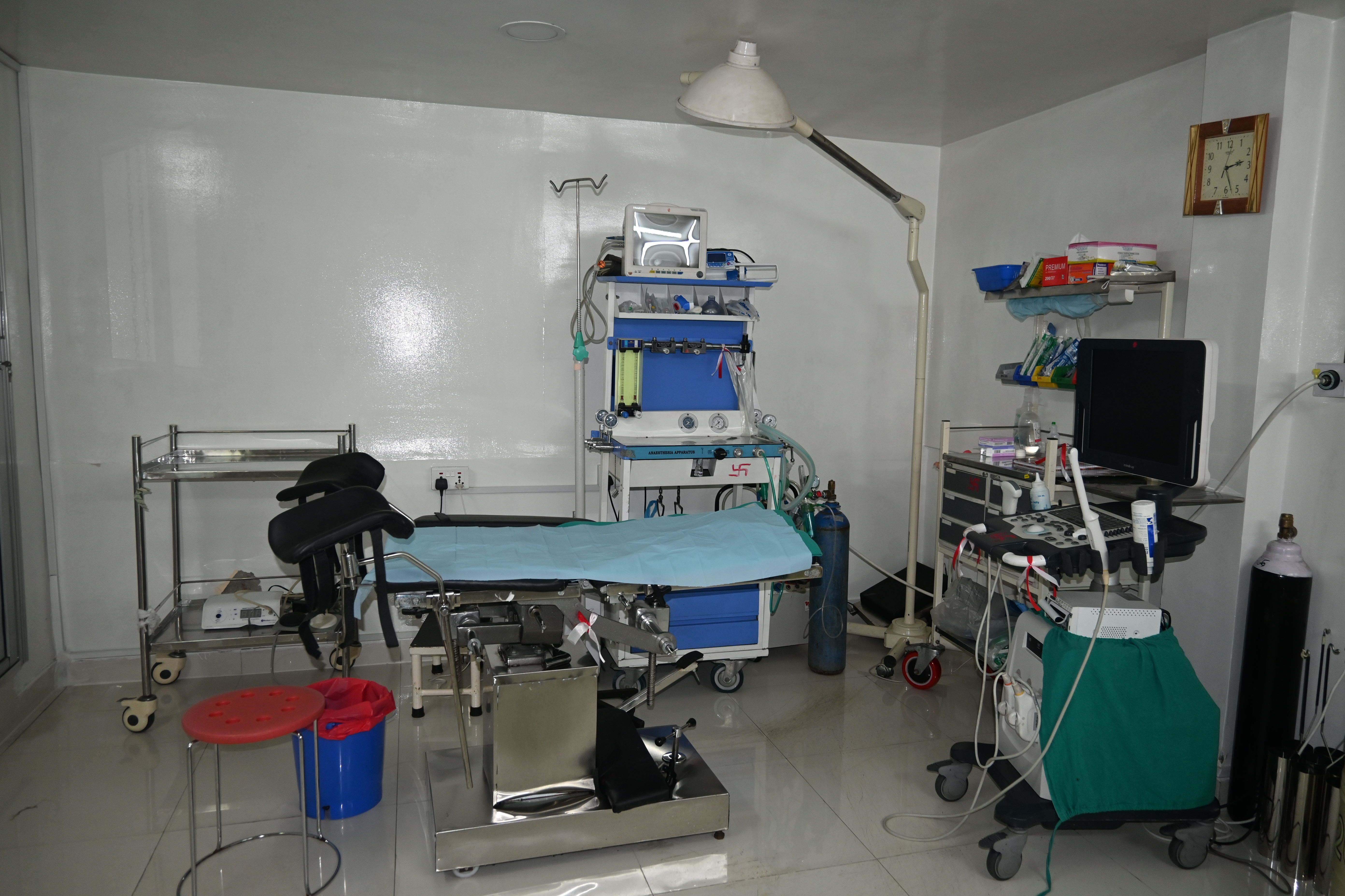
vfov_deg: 53.1
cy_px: 448
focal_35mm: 24
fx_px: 897
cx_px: 672
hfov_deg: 73.7
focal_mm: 16
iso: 560
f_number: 3.5
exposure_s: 1/60
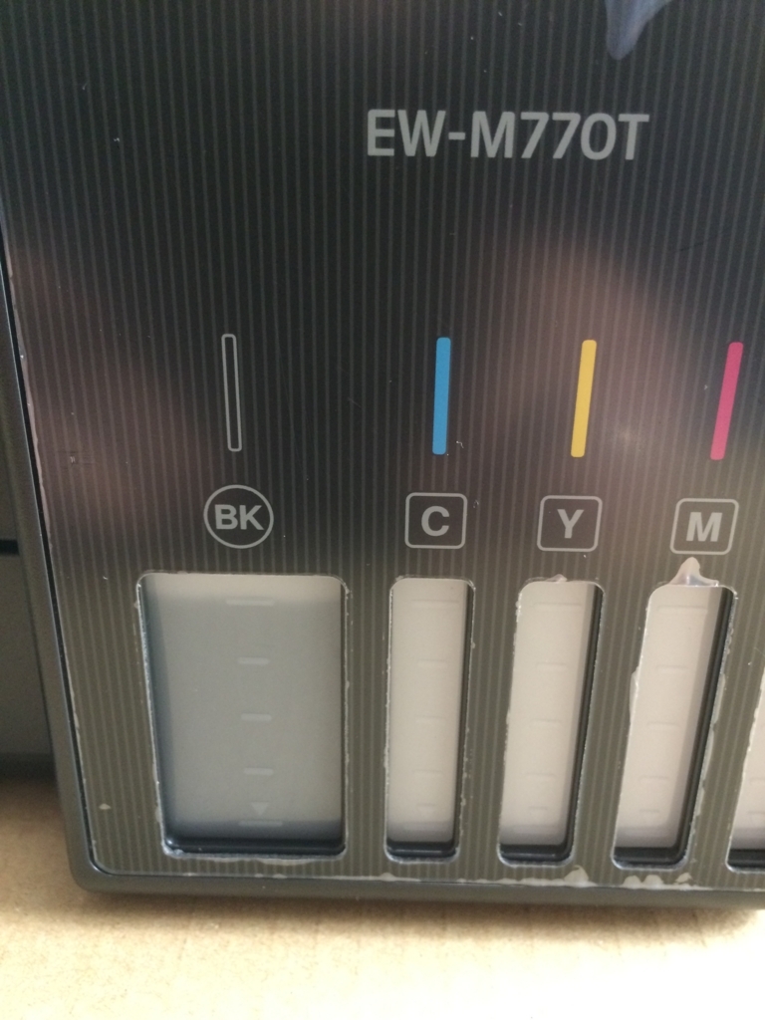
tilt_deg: -24.6
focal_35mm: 29
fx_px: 855
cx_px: 382
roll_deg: +0.1
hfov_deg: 48.2
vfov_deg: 61.7
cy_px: 510
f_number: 2.2
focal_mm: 4.15
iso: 320
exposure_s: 1/20
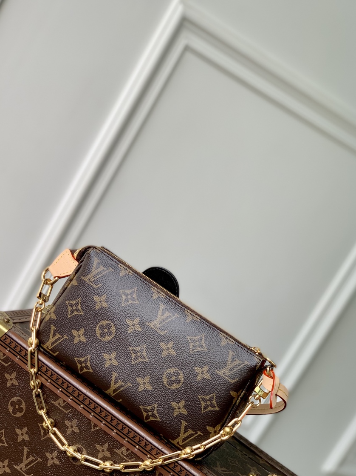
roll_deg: -30.9
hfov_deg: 21.9
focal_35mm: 67
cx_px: 141
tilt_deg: -12.8
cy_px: 305
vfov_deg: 28.8
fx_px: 919
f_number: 2.4
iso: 16
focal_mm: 6
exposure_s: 1/122
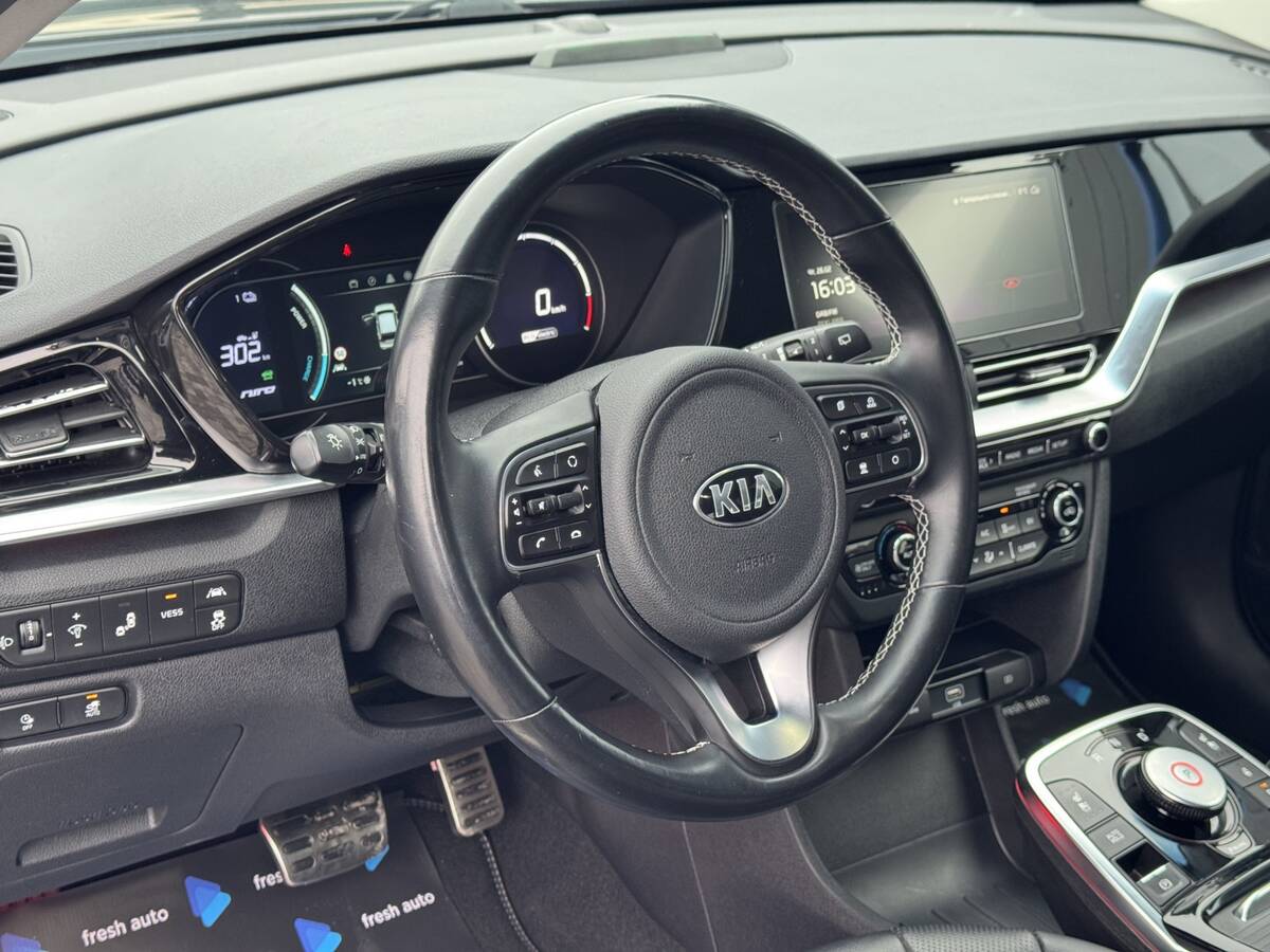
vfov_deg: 30.3
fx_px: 1761
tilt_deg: -24.3
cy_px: 476
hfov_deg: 39.7
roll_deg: -4.7
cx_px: 635
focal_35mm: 48
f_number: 1.78
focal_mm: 6.76
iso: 125
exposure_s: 1/60
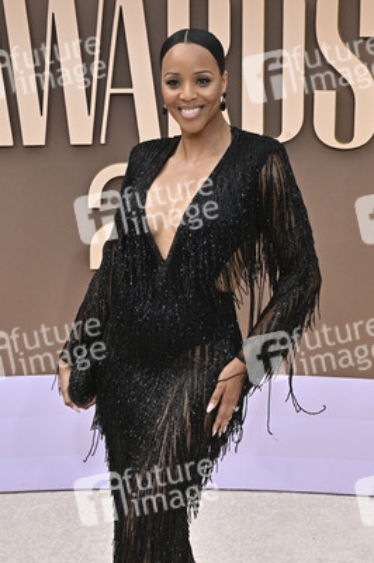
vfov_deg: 36.9
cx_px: 187
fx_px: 843
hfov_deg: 25.0
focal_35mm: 54
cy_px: 282
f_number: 11
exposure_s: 1/320
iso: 400
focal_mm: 54
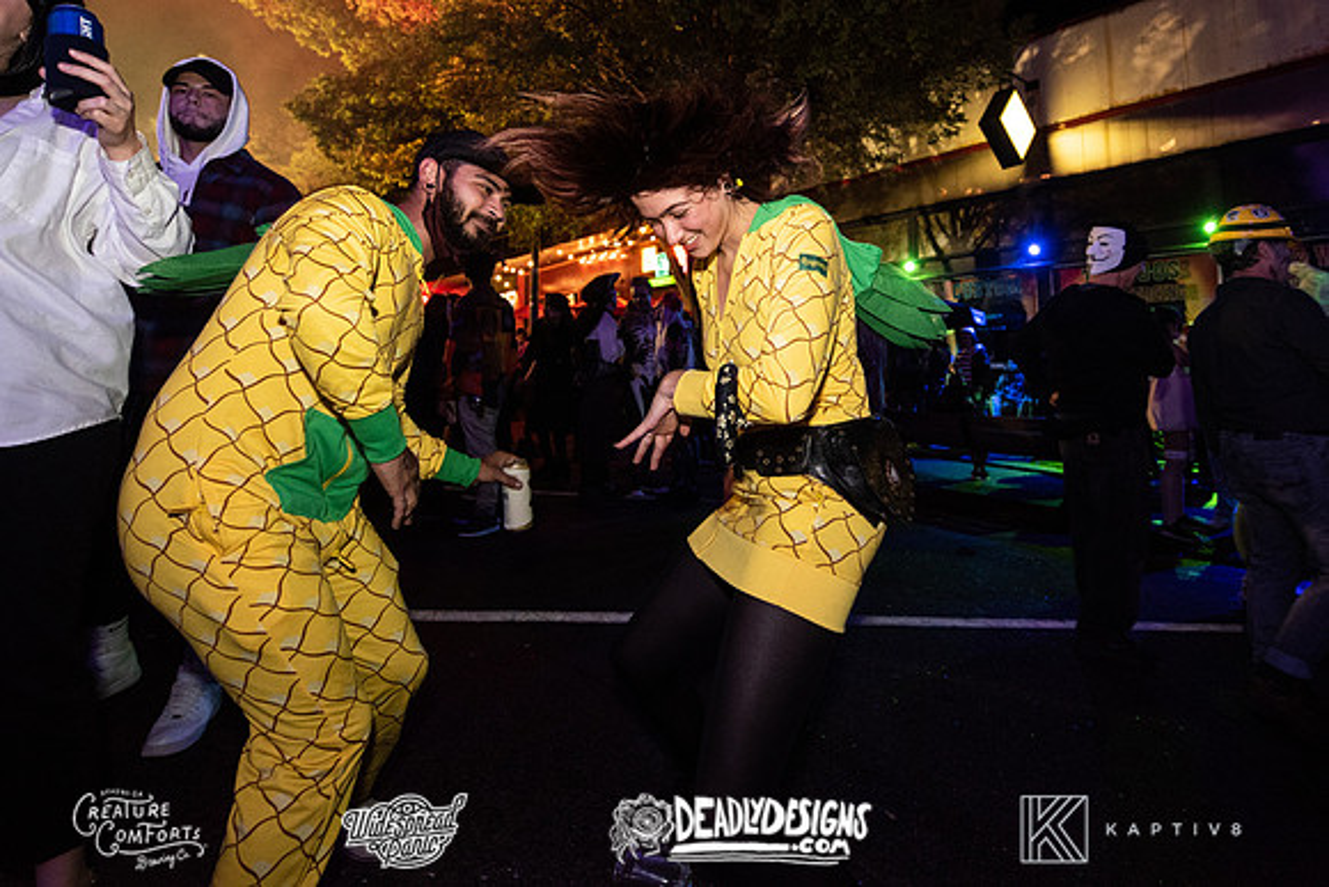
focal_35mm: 18
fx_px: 673
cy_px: 310
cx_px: 709
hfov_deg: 89.2
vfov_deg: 65.4
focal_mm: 14
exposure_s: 1/60
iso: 2000
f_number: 3.5
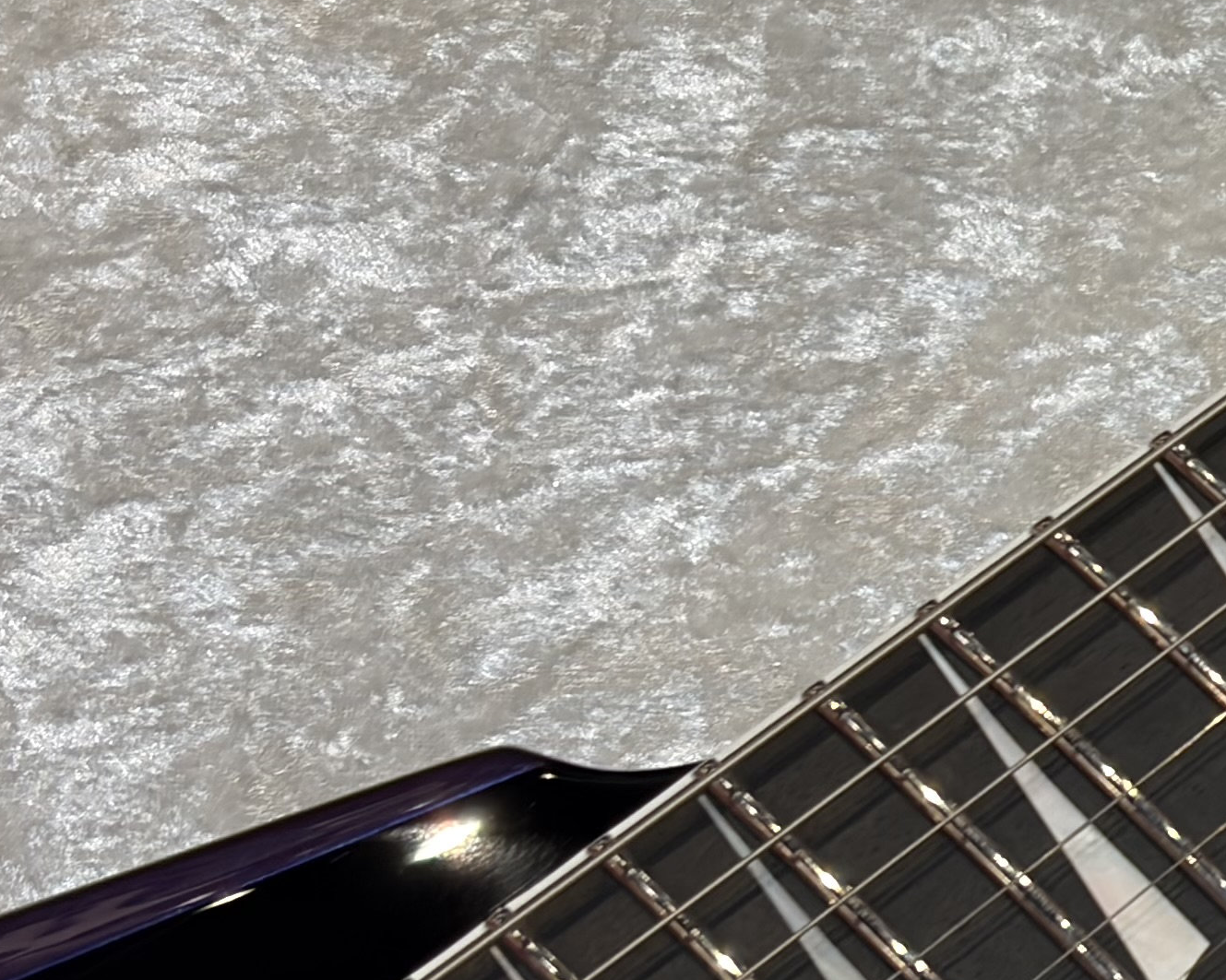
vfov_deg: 10.0
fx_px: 5587
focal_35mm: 154
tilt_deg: -52.2
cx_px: 1820
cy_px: 259
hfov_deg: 12.0
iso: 80
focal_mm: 5.96
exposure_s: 1/60
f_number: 1.6
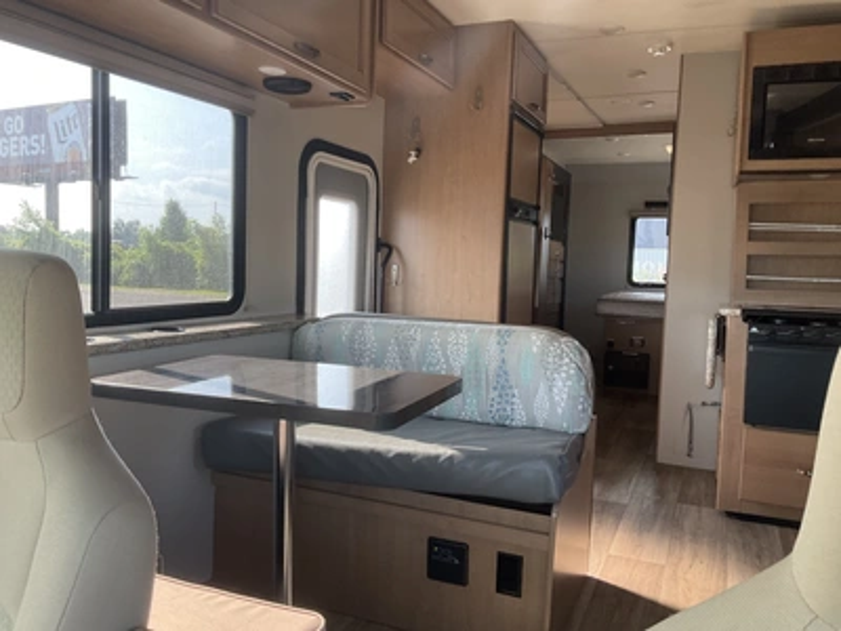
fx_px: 705
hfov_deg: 61.7
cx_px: 420
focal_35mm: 29
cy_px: 316
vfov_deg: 48.2
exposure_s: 1/119
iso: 64
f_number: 1.8
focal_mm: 3
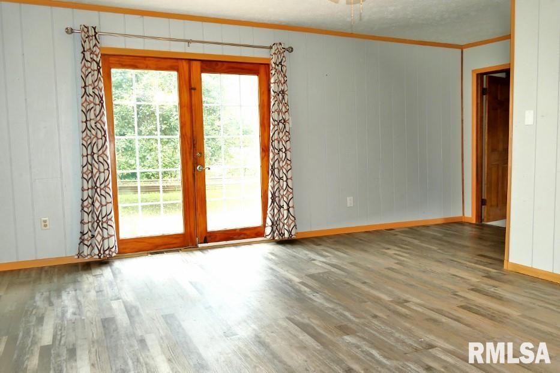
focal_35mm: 28
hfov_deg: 65.5
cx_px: 280
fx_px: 436
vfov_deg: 46.4
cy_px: 186
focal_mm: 10.36
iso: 400
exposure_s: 1/200
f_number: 2.9
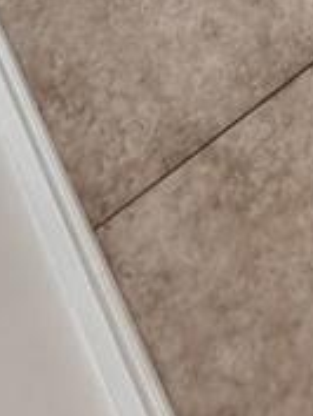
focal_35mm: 81
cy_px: -350
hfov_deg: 15.5
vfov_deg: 18.4
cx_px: 574
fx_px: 975
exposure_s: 1/120
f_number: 2.2
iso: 200
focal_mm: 2.22
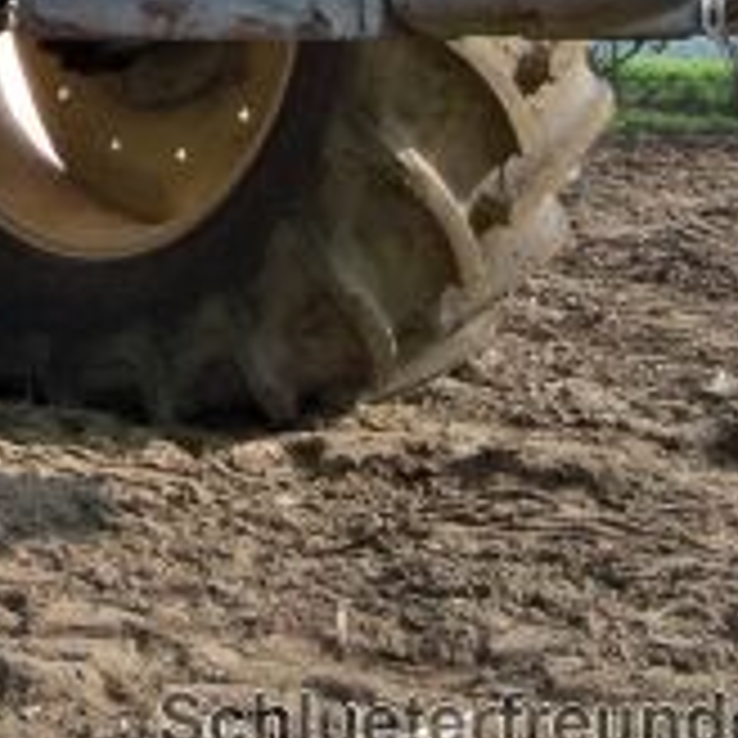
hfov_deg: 10.8
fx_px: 3642
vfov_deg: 10.9
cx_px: -634
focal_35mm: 151
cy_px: -551
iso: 100
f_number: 3.5
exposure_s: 1/320
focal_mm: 6.2
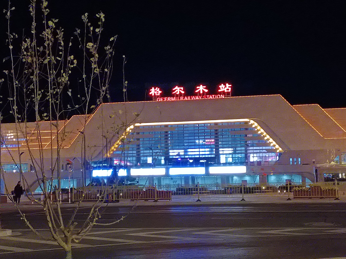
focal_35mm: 60
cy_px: 130
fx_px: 600
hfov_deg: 32.2
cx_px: 173
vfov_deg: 24.4
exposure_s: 1/25
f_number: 1.8
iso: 1562
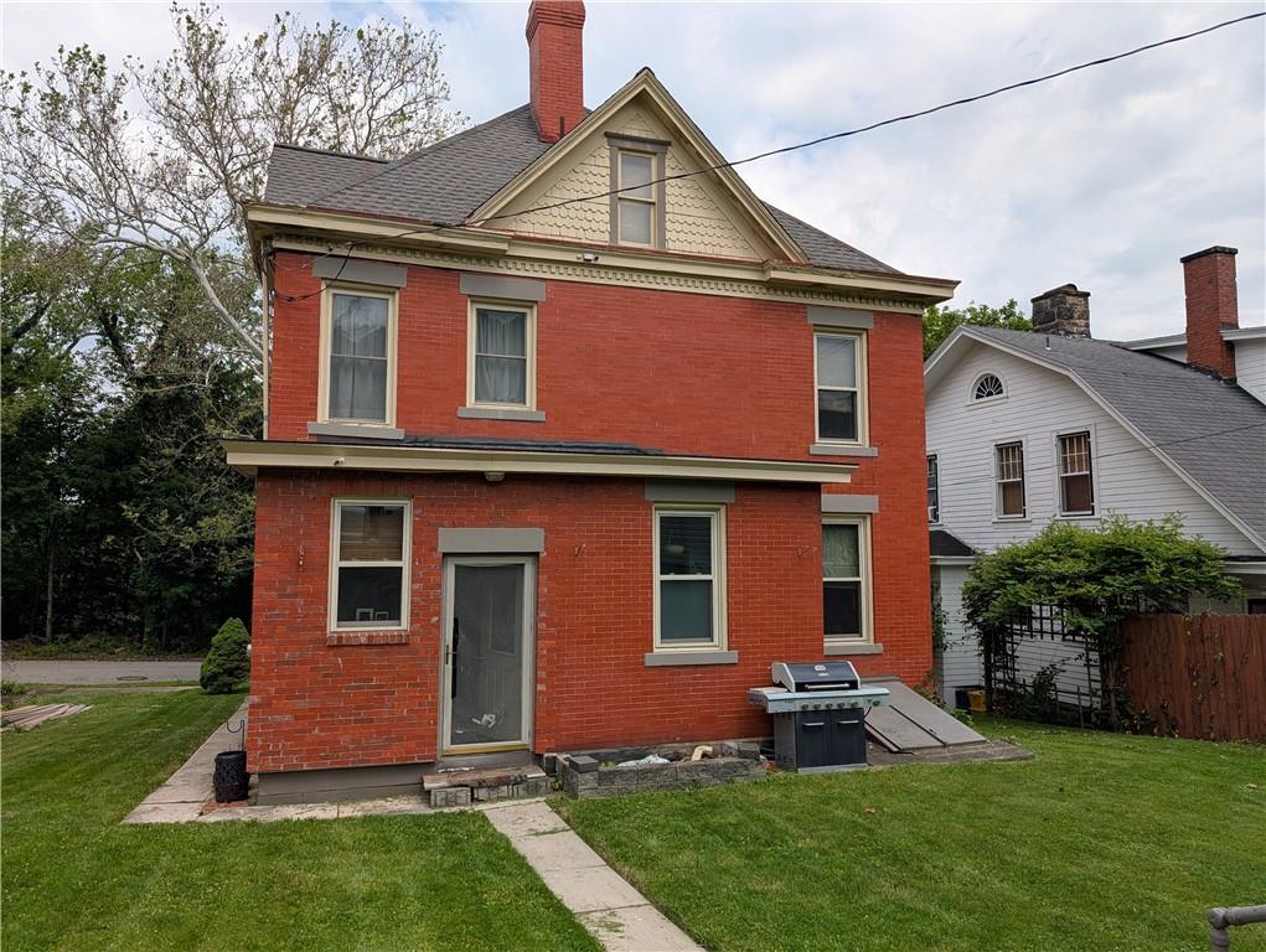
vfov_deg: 56.9
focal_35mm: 24
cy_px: 476
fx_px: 879
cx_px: 633
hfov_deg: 71.5
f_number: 1.68
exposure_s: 1/1214
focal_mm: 6.9
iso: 20
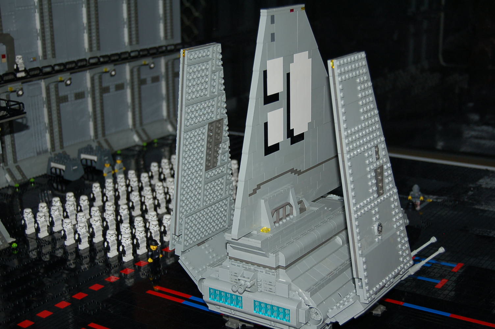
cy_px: 164
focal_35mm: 57
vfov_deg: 23.7
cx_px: 248
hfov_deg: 35.1
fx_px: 783
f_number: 4.8
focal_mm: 38
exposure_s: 1/60
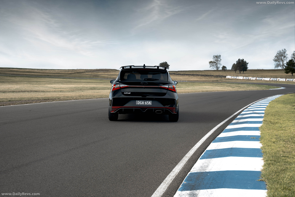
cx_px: 148
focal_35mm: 50
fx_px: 410
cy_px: 98
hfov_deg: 39.6
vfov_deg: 27.0
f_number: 8
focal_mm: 50
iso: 100
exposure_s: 1/40
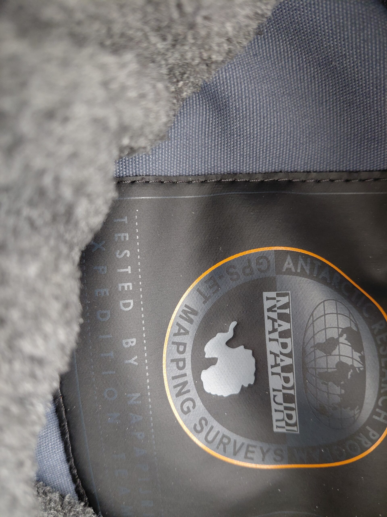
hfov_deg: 54.9
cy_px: 258
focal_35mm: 25
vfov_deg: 69.4
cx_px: 194
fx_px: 373
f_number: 1.8
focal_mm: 4.69
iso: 320
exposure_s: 1/30
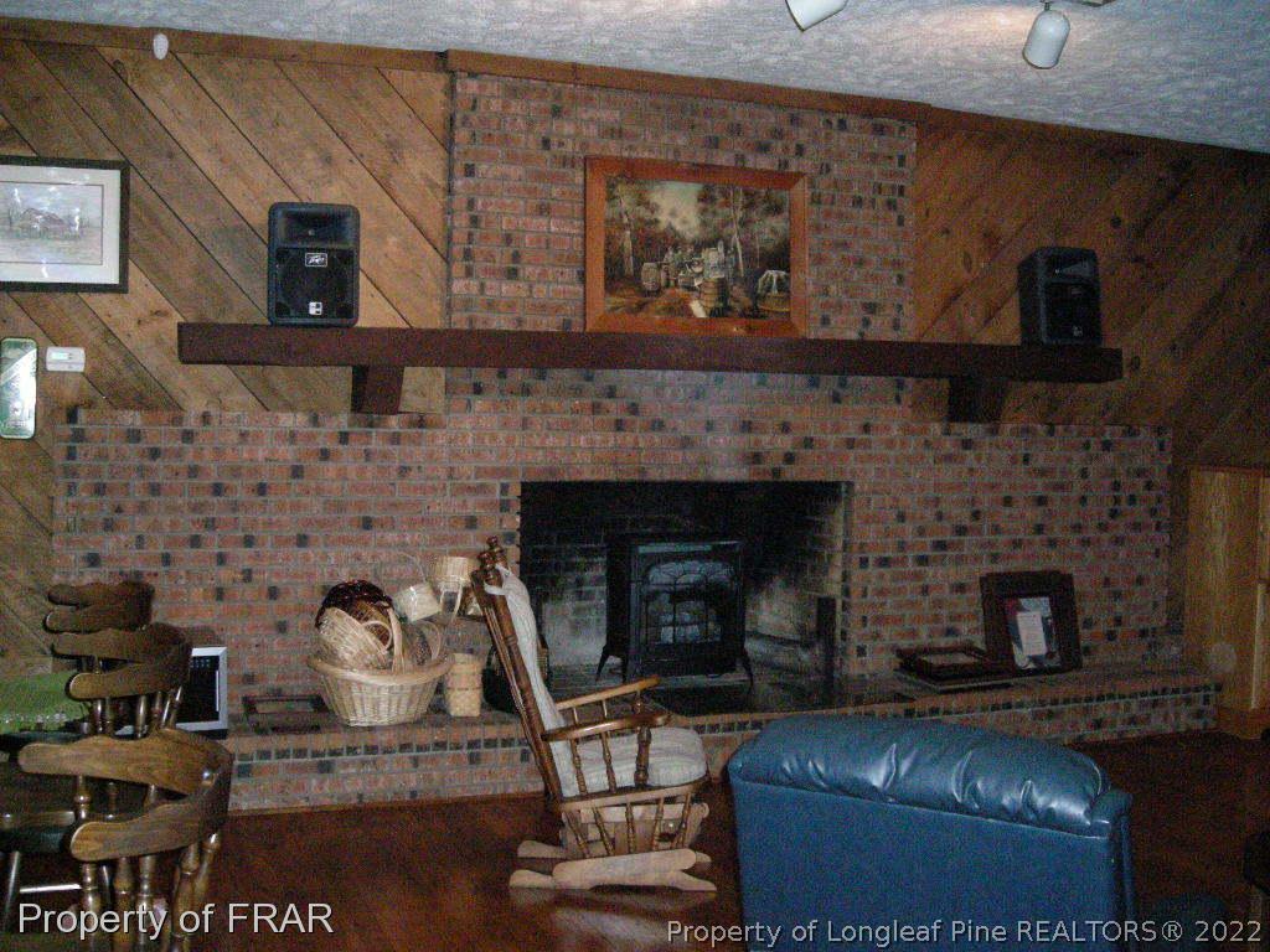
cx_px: 635
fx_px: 1394
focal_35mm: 38
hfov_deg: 49.0
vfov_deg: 37.7
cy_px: 476
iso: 800
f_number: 3.2
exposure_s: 1/60
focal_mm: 6.3
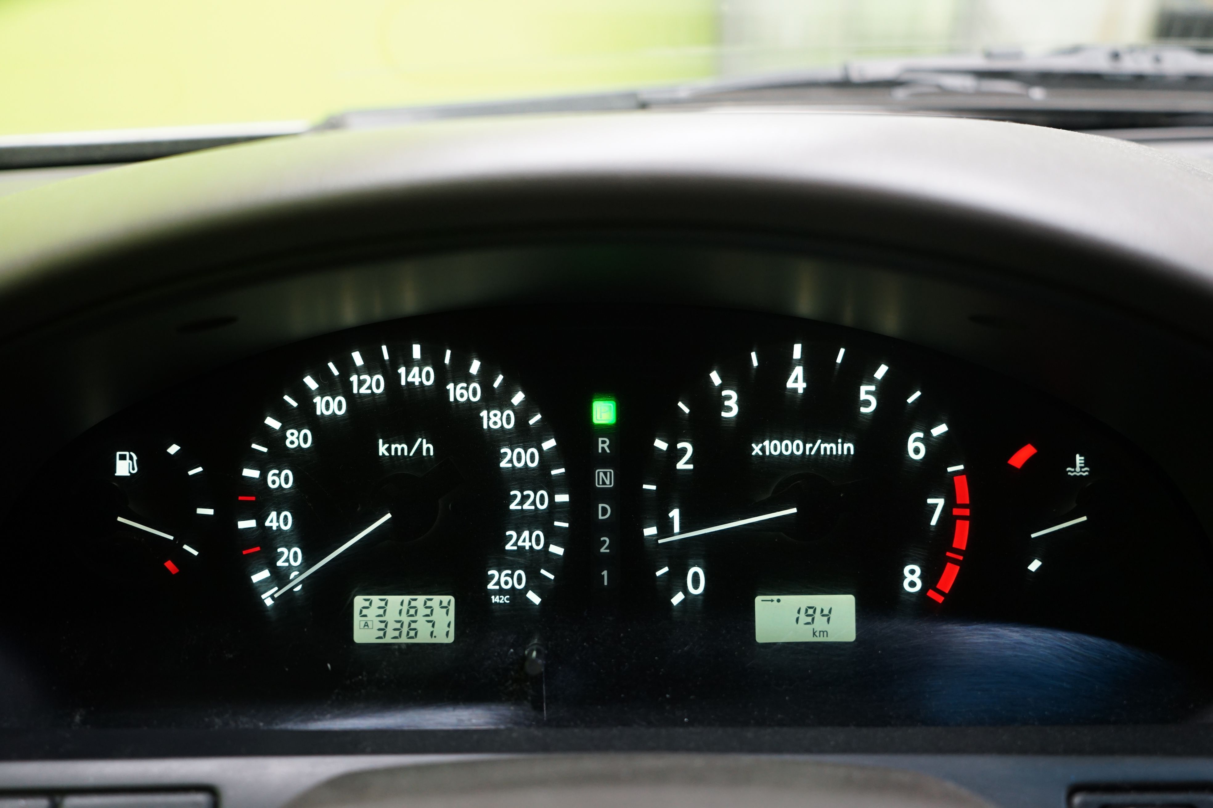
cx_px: 606
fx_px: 1179
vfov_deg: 37.9
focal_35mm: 35
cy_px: 404
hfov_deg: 54.4
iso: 1000
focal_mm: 35
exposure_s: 1/25
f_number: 4
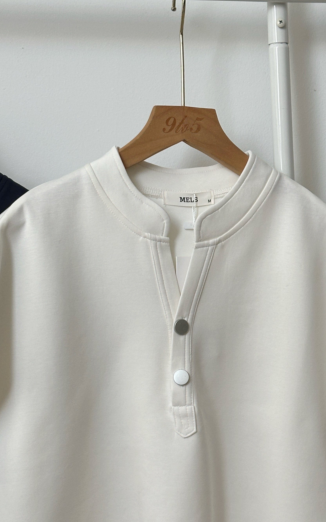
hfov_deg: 16.9
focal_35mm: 77
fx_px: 1095
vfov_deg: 26.7
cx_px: 177
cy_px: 325
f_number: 1.78
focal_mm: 6.86
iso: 80
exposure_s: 1/76
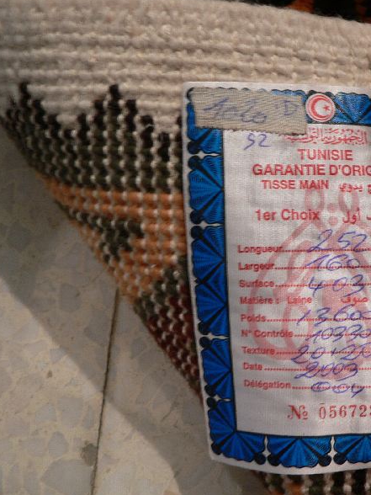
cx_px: 305
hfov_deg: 28.9
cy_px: 247
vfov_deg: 38.9
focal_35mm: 49
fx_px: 700
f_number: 2.8
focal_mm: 6
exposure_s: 1/6
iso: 80
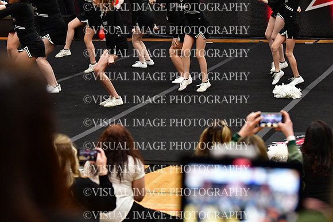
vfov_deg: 9.7
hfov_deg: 14.4
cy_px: 111
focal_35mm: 142
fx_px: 1314
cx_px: 166
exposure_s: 1/500
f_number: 3.5
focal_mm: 95
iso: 4000
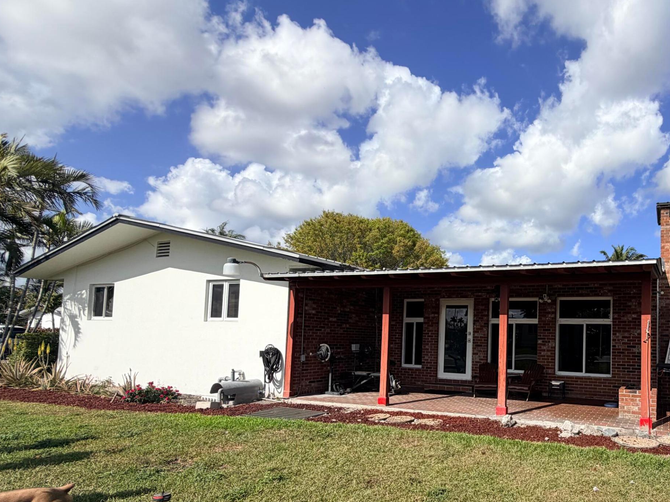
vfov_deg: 60.2
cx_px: 522
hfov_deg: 70.0
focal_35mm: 22
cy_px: 318
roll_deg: -1.8
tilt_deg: +2.5
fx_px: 426
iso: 20
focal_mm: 2.22
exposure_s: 1/1235
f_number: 2.2
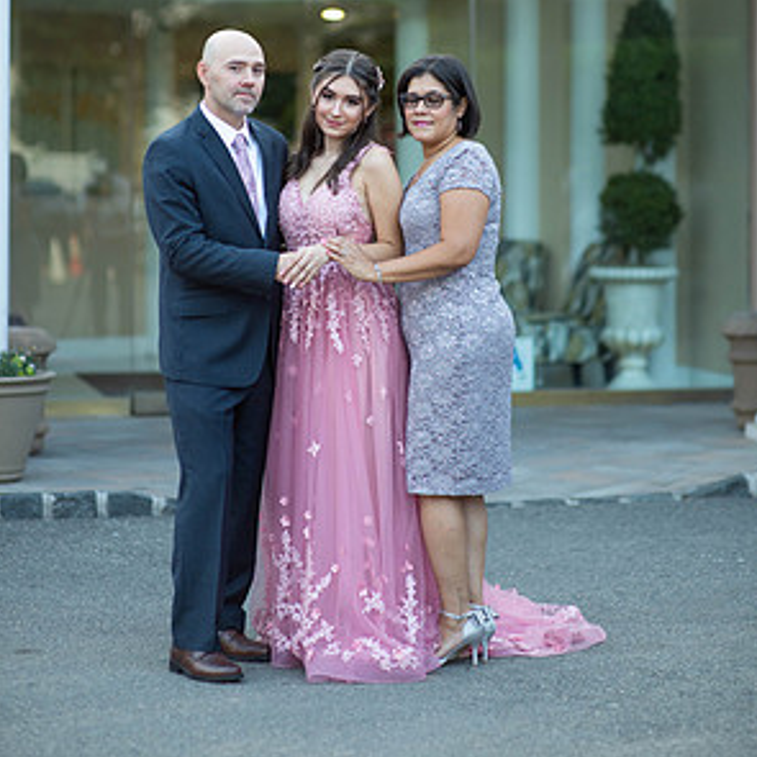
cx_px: 378
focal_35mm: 110
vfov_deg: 15.8
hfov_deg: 15.8
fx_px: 2722
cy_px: 226
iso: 250
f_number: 2
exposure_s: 1/500
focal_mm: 85
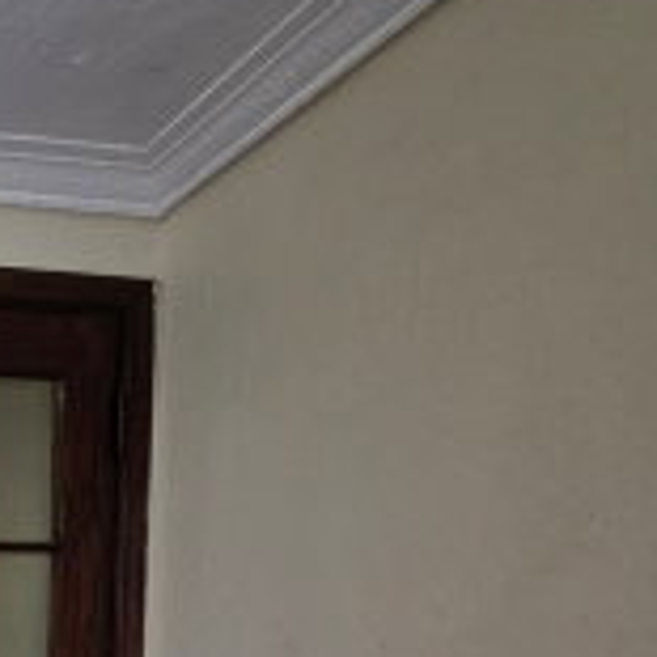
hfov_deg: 28.5
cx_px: -326
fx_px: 816
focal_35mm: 38
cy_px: 750
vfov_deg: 36.1
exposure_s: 1/120
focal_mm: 2.2
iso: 250
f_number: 1.9
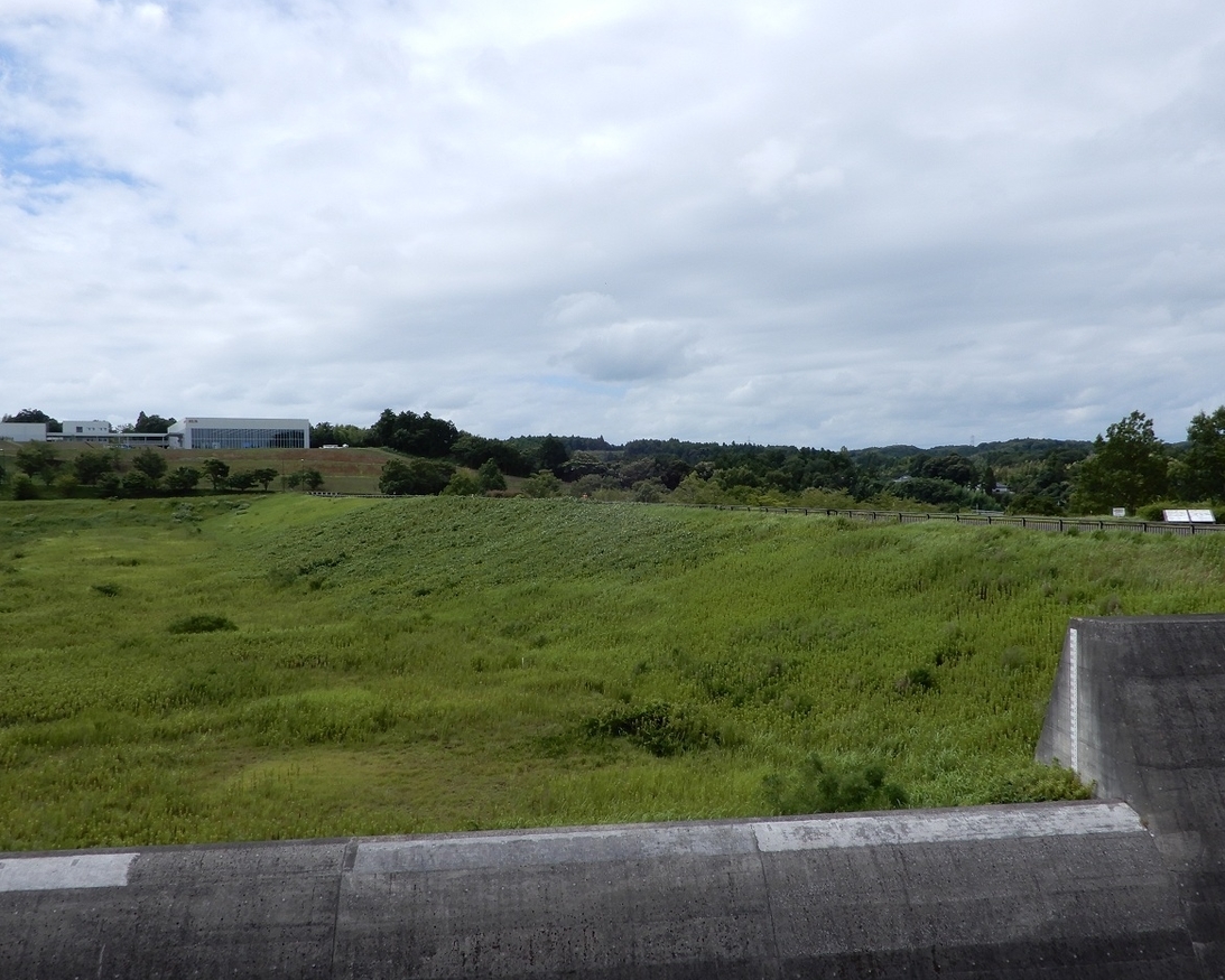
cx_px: 621
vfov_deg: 48.5
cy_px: 497
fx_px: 1088
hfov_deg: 58.8
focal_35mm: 30
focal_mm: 5
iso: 80
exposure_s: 1/400
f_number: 6.3
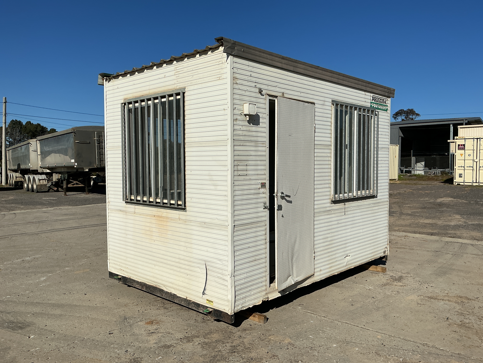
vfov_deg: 48.2
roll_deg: -1.5
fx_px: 405
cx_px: 242
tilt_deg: -1.5
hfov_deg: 61.7
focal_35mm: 29
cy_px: 182
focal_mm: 3
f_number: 1.8
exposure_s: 1/5263
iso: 25
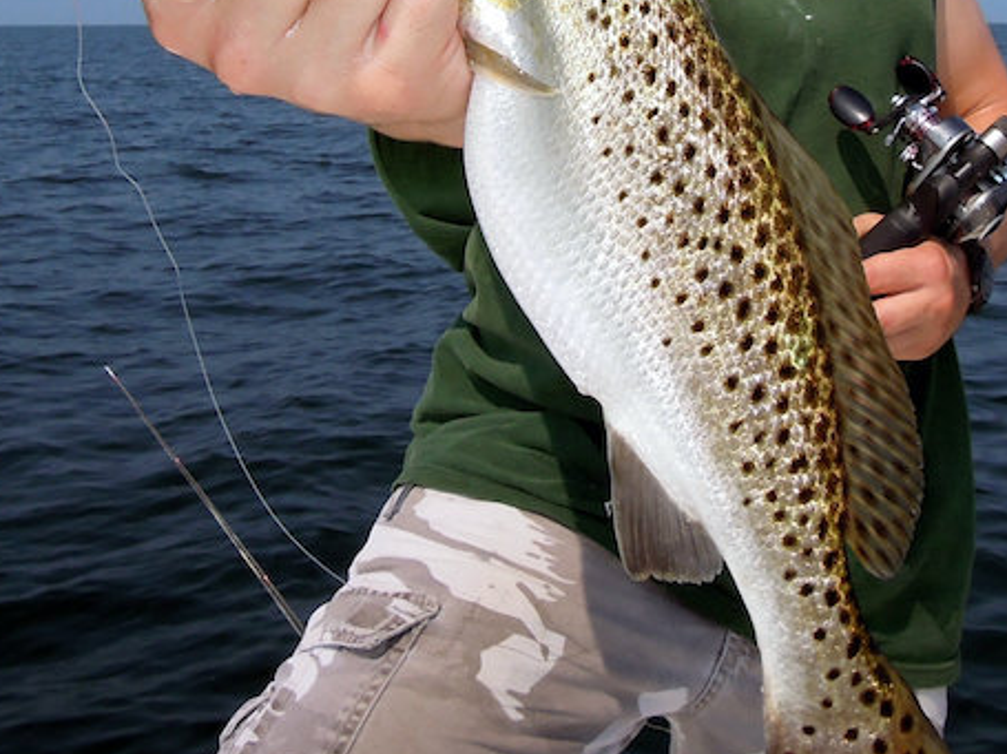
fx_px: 1570
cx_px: 551
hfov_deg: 35.5
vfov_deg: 25.9
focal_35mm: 54
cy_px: 38
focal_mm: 4.3
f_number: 4.5
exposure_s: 1/1600
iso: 160
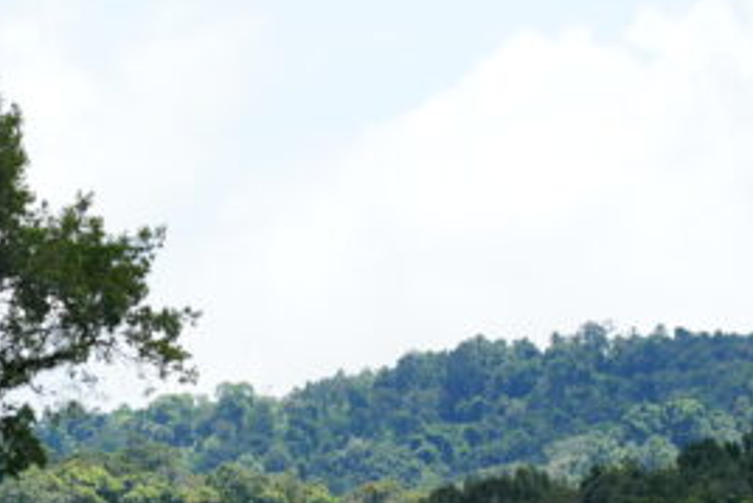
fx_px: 8392
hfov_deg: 5.1
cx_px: 374
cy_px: 580
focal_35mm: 401
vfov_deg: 3.4
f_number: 6.3
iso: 100
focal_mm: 105
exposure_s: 1/200
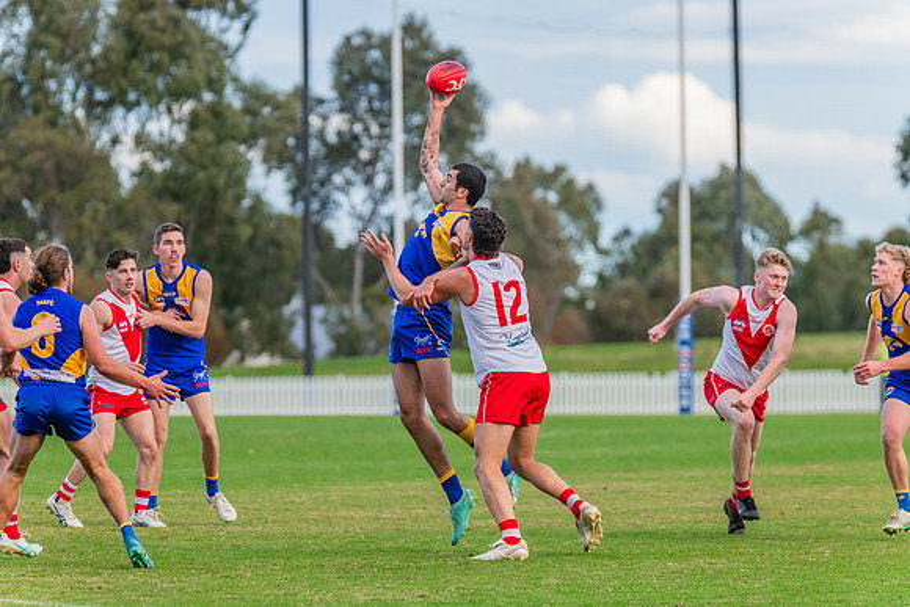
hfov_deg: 7.1
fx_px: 7347
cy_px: 304
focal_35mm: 291
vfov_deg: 4.7
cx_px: 455
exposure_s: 1/1250
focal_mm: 290
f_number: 6.3
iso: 800
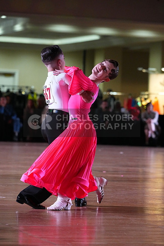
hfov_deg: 7.8
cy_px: 123
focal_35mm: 177
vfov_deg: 11.6
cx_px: 82
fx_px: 1209
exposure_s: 1/400
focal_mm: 177
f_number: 5
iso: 8000
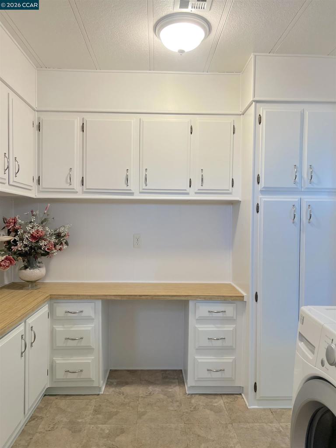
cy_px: 224
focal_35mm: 26
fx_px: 336
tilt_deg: -1.0
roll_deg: -0.3
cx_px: 168
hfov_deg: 53.1
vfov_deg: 67.3
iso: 125
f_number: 1.5
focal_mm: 5.7
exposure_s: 1/120
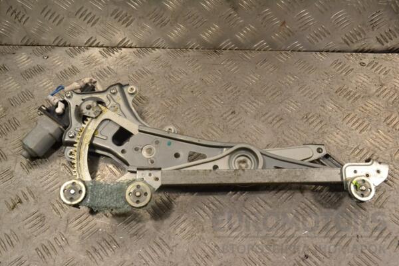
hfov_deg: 57.2
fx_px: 366
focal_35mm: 33
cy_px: 133
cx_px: 200
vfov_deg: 40.0
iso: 3200
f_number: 11
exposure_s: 1/500
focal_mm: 22
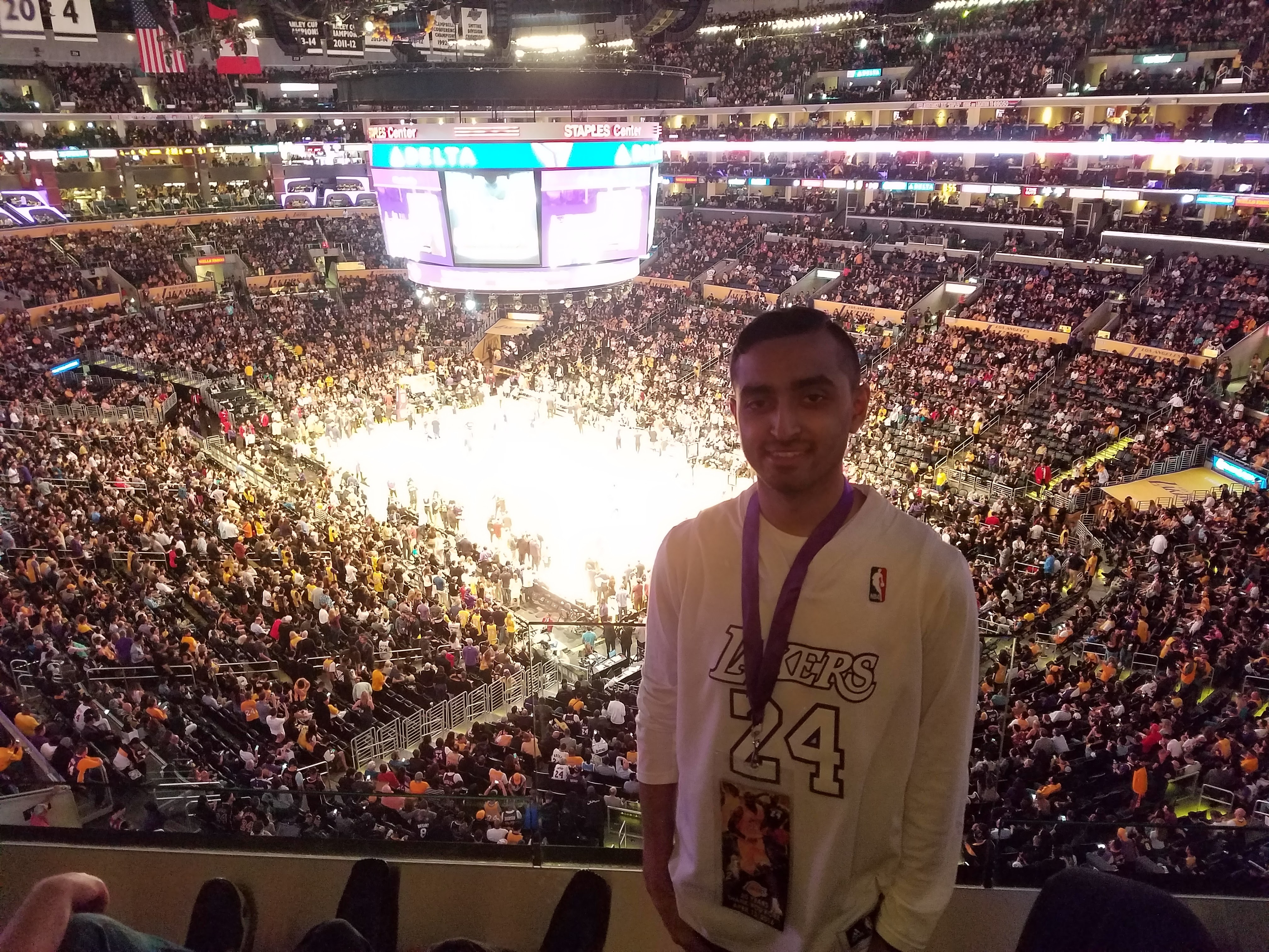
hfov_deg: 65.3
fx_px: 990
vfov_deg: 51.4
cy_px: 476
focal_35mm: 27
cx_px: 634
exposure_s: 1/30
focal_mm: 4.25
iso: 640
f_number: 1.7
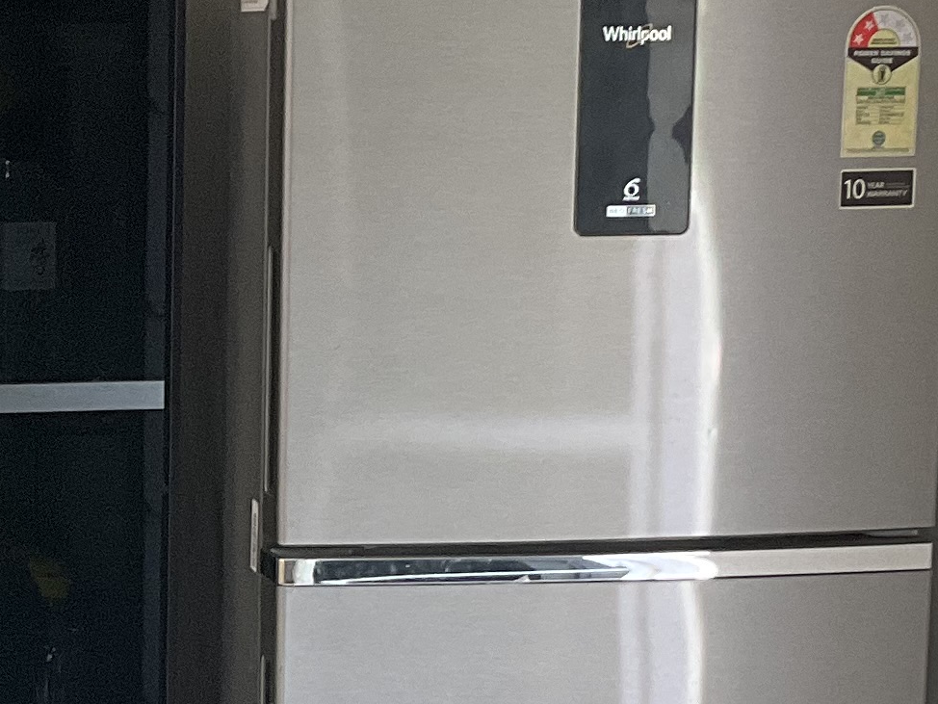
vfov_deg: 12.3
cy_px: 558
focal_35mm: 120
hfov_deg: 16.1
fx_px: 3252
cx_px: -1
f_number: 1.8
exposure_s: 1/68
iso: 64
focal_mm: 3
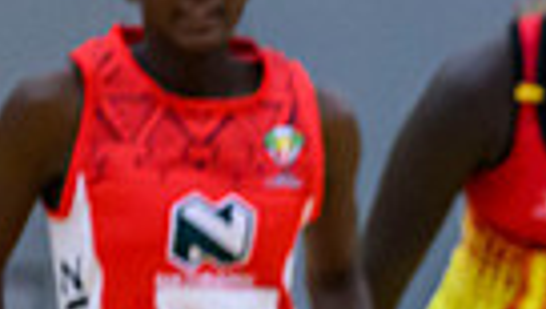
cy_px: 726
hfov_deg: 1.6
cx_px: 1484
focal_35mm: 1349
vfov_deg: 0.9
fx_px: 19561
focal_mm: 200
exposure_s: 1/1000
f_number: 3.2
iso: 4000
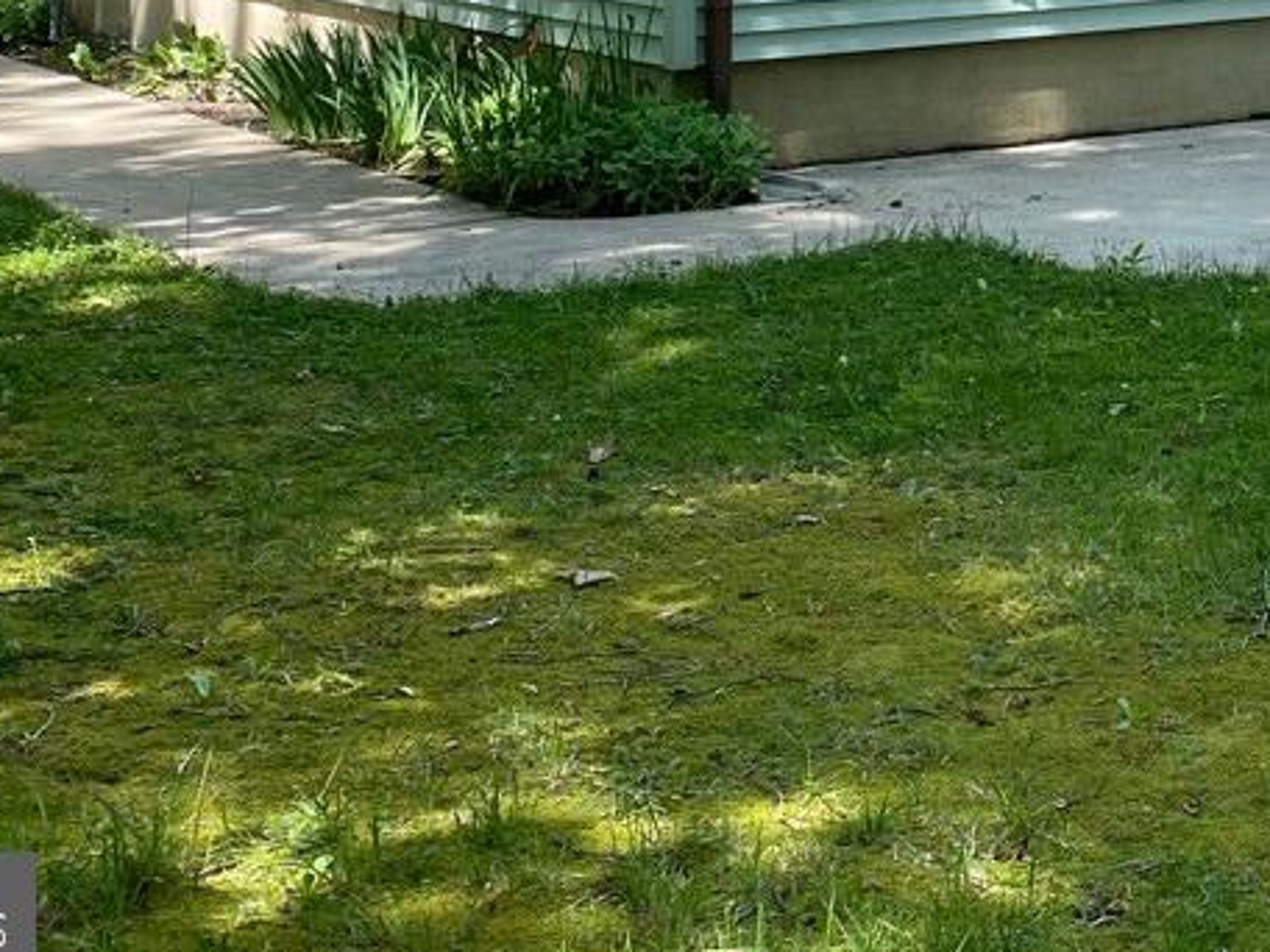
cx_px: 1384
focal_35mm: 73
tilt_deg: +2.4
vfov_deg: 18.5
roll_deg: -0.6
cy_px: -342
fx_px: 2678
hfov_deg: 24.9
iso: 32
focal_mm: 4.25
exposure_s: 1/594
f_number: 1.8
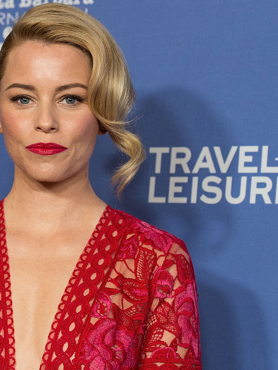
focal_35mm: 183
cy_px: 217
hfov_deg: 8.1
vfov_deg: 10.8
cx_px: 76
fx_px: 1959
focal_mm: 95
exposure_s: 1/200
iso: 2000
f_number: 2.8
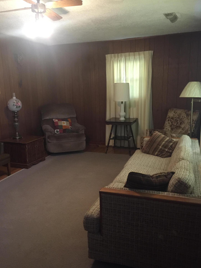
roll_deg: +0.7
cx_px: 102
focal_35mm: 30
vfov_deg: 60.0
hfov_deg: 46.8
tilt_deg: -9.5
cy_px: 135
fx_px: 232
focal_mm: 4.15
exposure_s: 1/15
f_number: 2.2
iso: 125
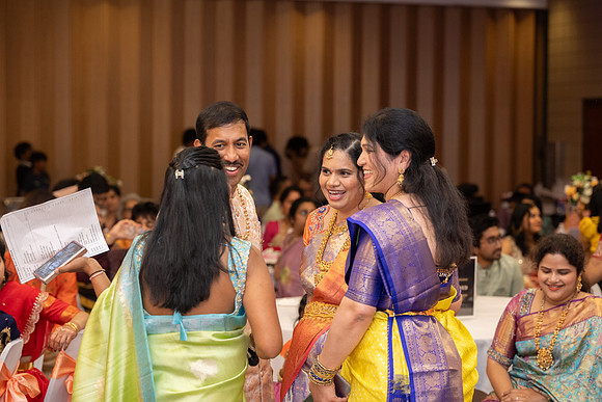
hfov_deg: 23.5
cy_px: 201
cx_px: 301
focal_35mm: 86
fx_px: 1445
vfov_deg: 15.8
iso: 1000
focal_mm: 86
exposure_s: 1/160
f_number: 3.5
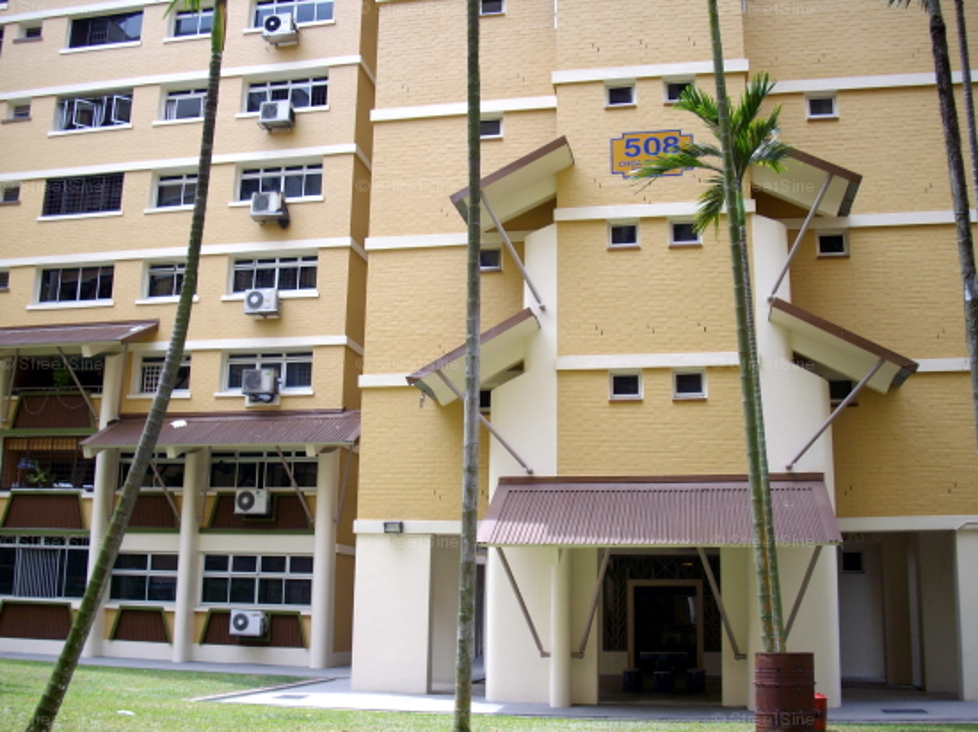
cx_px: 489
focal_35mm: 37
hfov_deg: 50.2
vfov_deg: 38.6
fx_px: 1045
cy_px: 366
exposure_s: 1/250
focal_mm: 6.2
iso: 80
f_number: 2.8
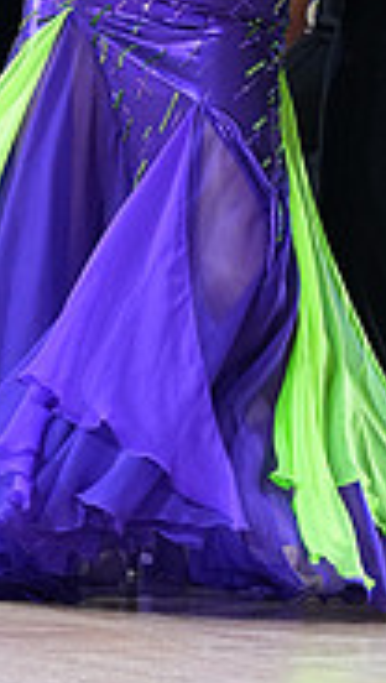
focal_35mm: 429
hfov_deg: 2.8
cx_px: 328
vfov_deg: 5.0
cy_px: -212
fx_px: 7778
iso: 2000
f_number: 4
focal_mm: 130
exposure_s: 1/400
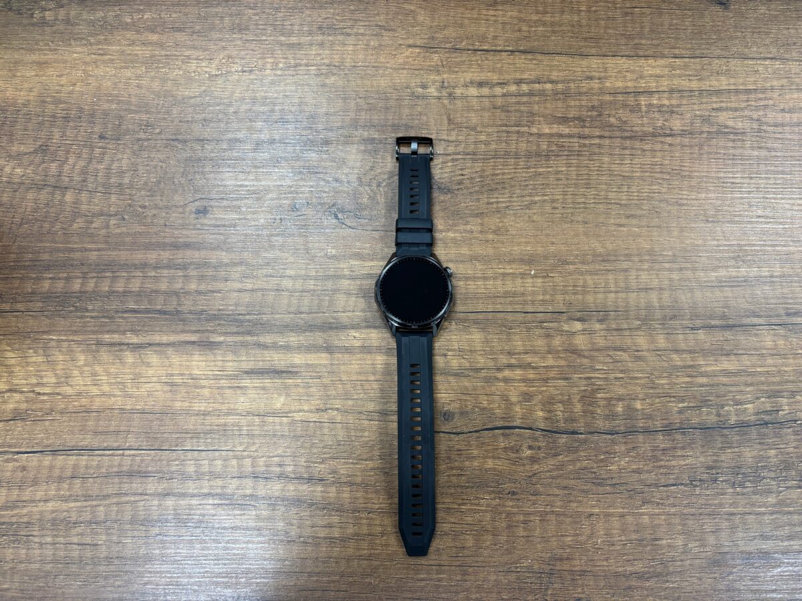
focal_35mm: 26
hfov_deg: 67.3
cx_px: 401
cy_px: 300
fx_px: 602
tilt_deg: -72.8
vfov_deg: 53.1
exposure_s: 1/50
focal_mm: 5.96
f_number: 1.6
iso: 160
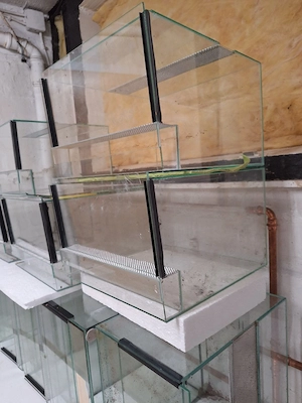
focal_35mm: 23
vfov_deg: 73.9
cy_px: 202
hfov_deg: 58.9
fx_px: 268
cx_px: 151
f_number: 1.8
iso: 200
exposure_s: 1/33
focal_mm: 5.54
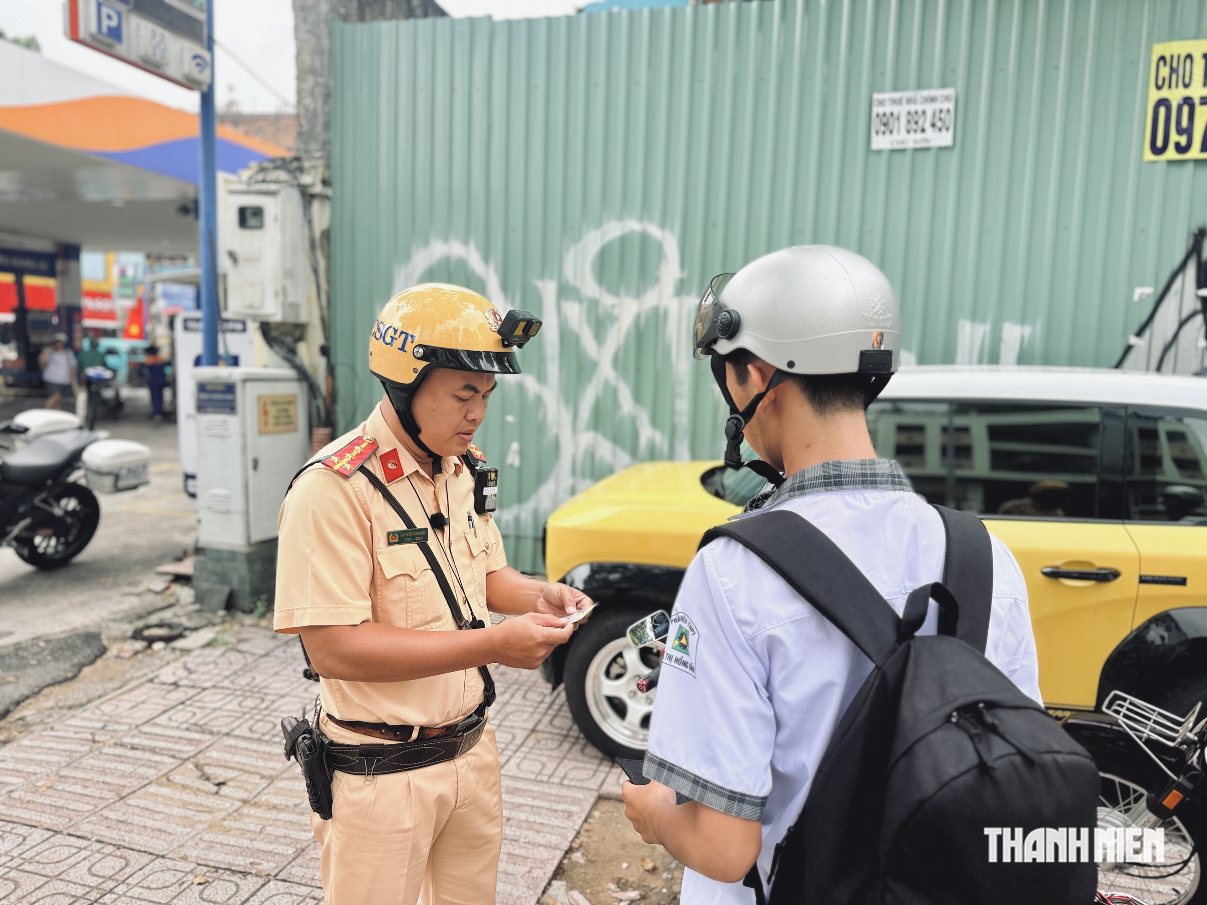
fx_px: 837
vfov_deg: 56.8
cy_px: 452
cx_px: 604
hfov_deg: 71.6
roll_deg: -2.3
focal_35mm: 24
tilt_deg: -3.3
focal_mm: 6.76
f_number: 1.78
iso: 100
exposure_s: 1/1361
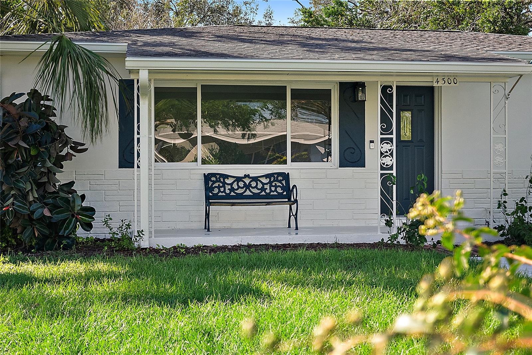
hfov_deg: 38.9
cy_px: 178
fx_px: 754
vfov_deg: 26.5
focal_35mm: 51
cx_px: 266
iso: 1600
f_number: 4
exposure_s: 1/2000
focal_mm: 34.5
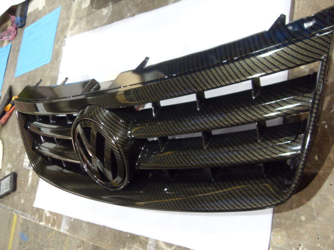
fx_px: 338
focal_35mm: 35
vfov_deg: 40.7
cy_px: 125
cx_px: 167
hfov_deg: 52.6
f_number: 2.8
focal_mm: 6.3
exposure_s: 1/15
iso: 200
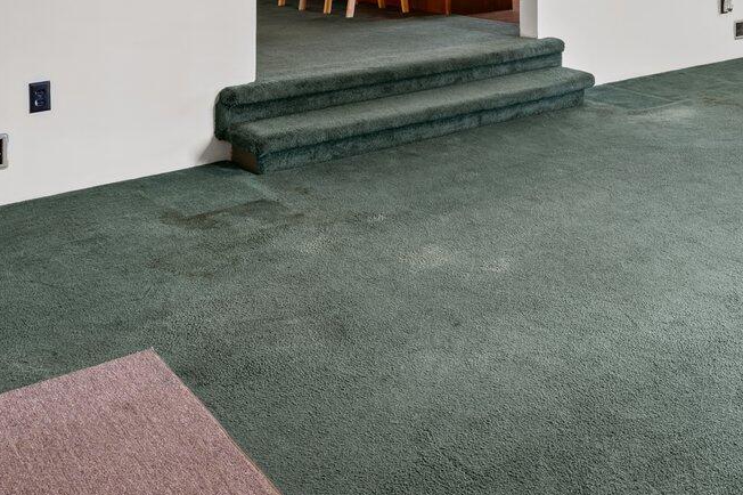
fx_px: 908
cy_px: -99
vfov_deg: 27.0
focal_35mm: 44
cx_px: 634
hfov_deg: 41.8
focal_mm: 14
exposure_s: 3
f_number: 9
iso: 100
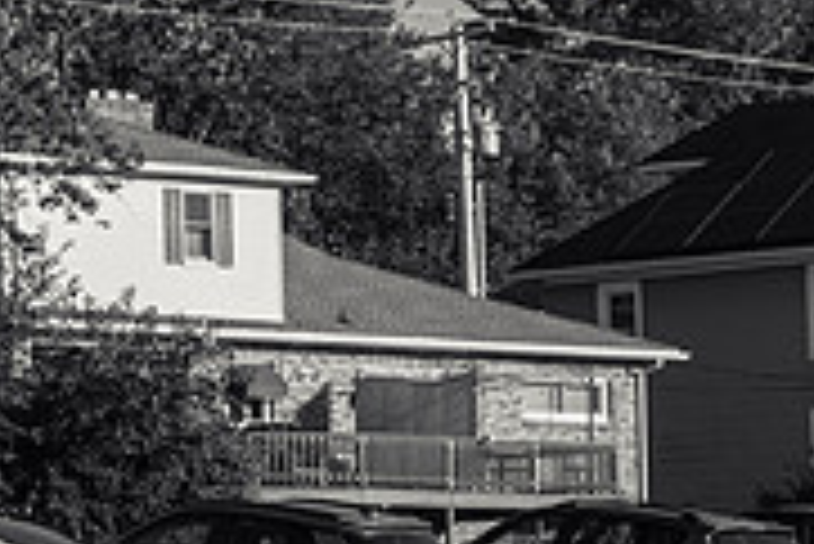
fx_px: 7671
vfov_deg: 4.0
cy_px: 1031
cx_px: 772
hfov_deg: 6.1
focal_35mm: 339
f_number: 9
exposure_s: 1/160
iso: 64
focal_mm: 78
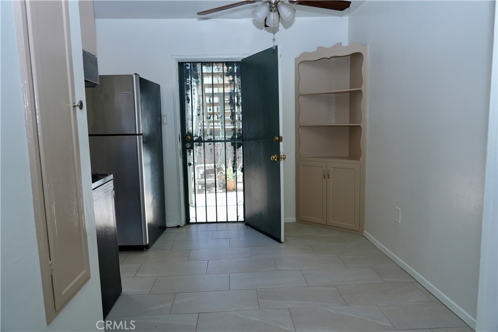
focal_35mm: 24
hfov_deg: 73.7
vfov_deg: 53.1
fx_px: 332
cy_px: 166
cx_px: 249
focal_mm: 16
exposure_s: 1/60.1
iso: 160
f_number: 2.8
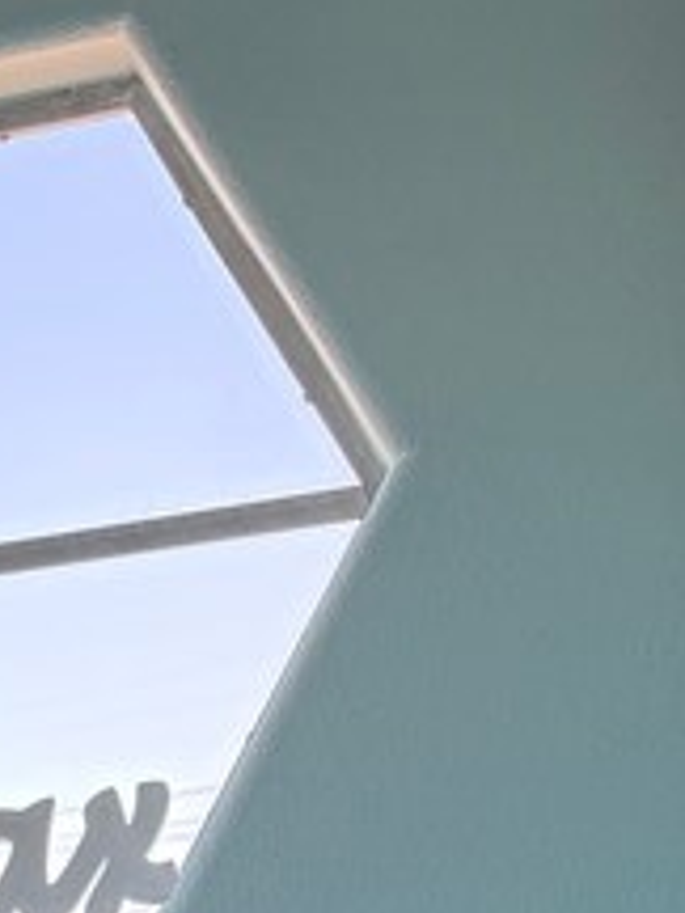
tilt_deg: -13.6
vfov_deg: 13.7
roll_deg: +4.1
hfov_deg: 11.5
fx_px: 3008
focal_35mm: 114
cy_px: 2008
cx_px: -732
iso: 160
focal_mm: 6.76
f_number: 1.78
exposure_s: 1/234
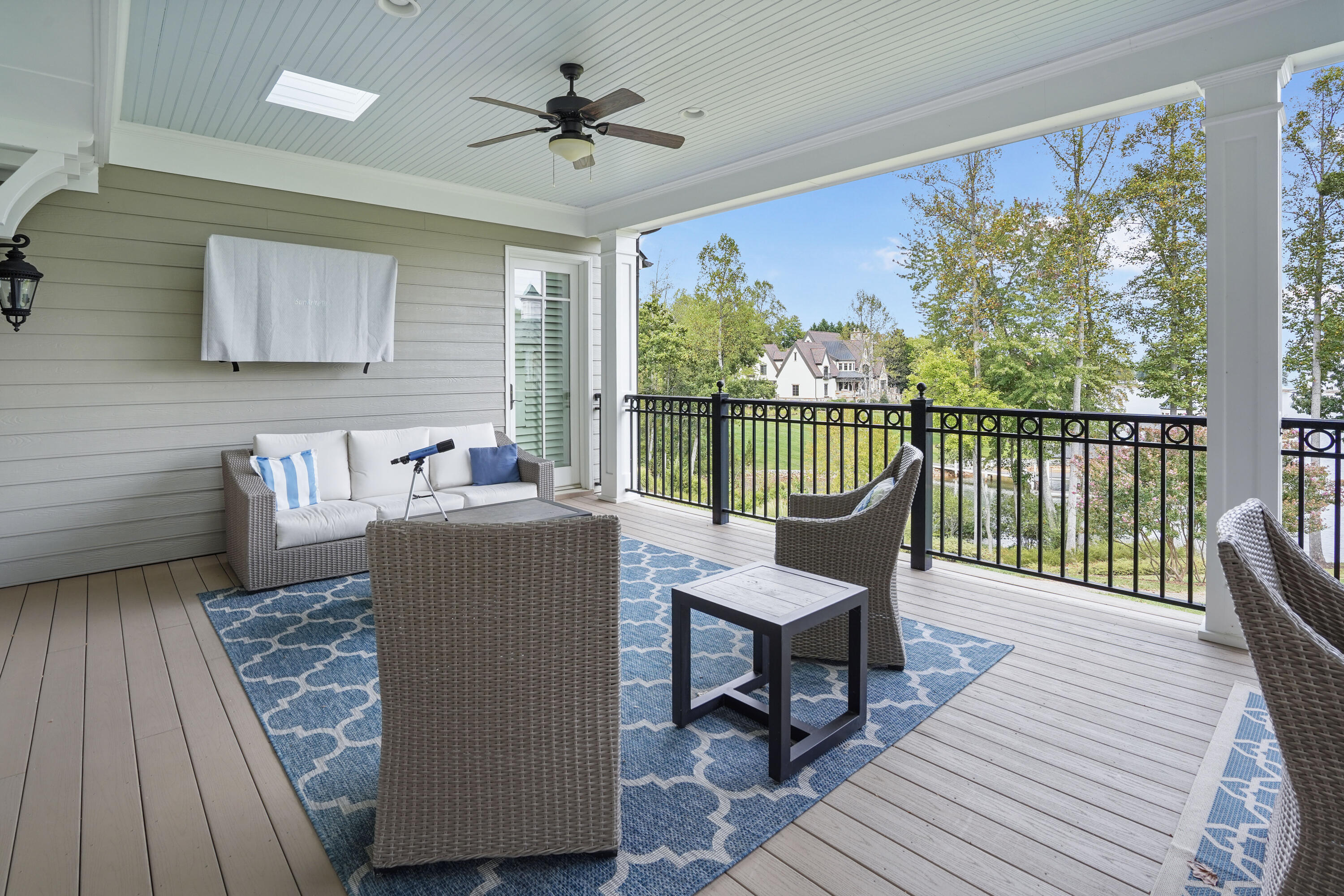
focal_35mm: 16
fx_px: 597
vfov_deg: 73.8
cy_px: 448
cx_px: 672
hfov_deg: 96.7
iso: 400
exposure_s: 1/25
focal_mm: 16
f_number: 8
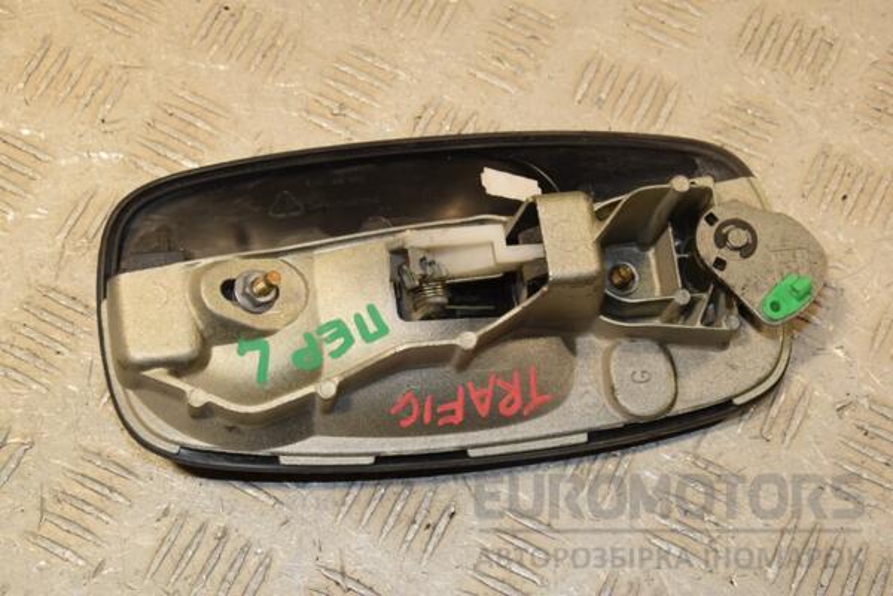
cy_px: 298
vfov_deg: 18.9
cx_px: 446
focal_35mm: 72
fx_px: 1786
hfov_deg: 28.1
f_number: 8
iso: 800
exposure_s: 1/200
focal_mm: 48
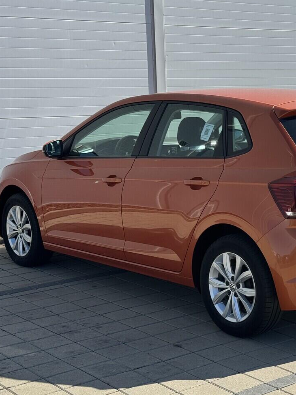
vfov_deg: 27.4
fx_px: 810
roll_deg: +1.5
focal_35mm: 71
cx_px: 238
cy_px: 202
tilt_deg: -8.1
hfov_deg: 20.5
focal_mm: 6.76
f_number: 1.78
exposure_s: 1/2959
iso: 64
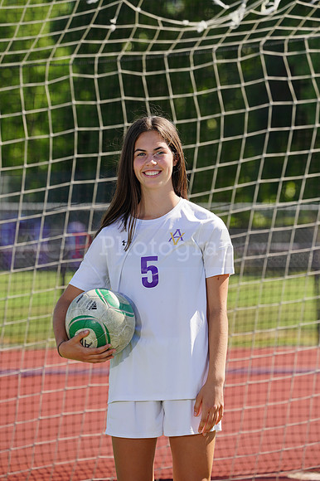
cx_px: 160
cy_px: 240
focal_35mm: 339
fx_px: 4525
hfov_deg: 4.1
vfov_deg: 6.1
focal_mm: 339
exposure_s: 1/250
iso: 200
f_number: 11
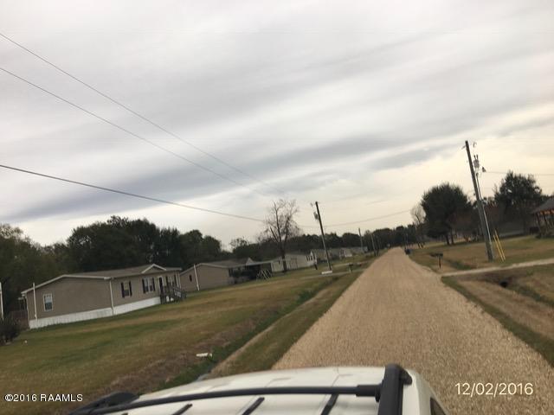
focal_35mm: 29
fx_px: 464
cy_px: 208
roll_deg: +8.5
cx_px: 277
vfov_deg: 48.2
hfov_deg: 61.7
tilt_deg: +4.8
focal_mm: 4.15
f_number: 2.2
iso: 25
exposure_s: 1/60
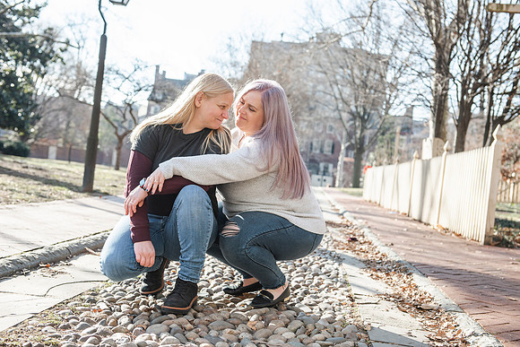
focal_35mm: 50
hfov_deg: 39.4
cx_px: 273
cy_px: 165
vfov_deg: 26.8
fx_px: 727
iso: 400
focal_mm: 48
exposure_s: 1/1250
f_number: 4
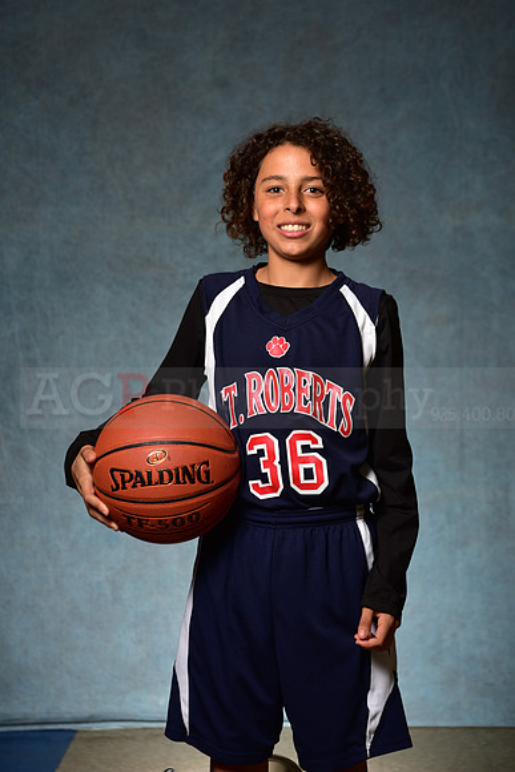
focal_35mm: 70
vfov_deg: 28.8
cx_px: 258
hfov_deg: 19.5
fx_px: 1501
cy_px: 386
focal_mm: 70
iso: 100
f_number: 5
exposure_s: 1/200
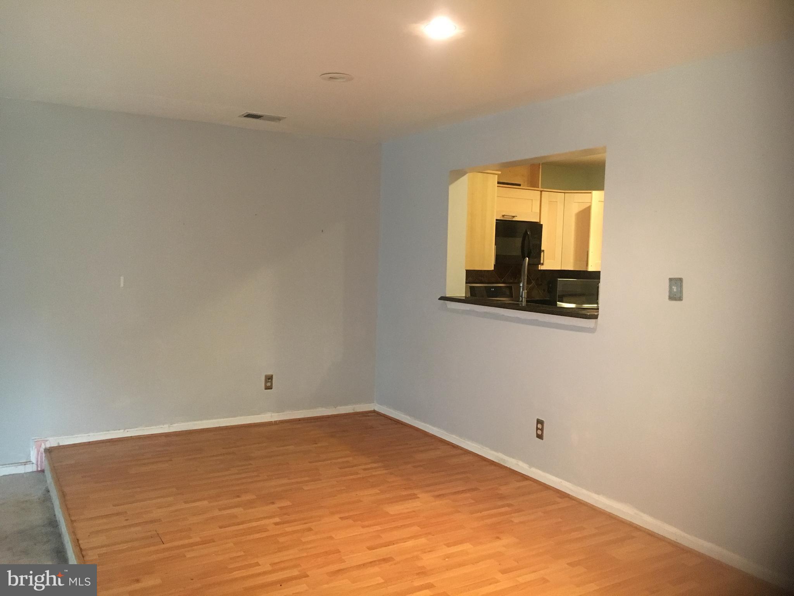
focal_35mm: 29
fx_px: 665
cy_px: 298
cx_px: 397
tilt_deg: -3.3
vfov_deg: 48.2
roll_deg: -2.0
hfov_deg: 61.7
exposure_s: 1/15
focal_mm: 4.15
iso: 200
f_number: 2.2
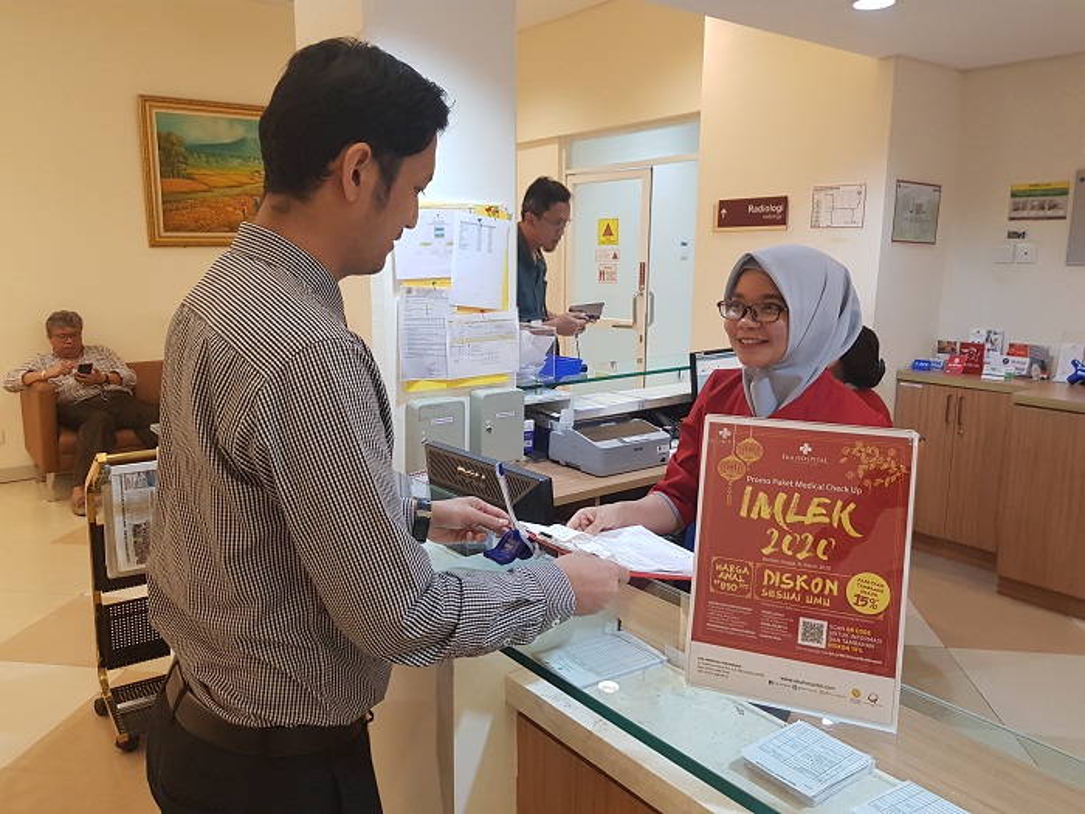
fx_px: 815
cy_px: 407
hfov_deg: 67.3
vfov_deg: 53.1
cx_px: 542
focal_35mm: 26
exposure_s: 1/33
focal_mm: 4.2
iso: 160
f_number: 1.7
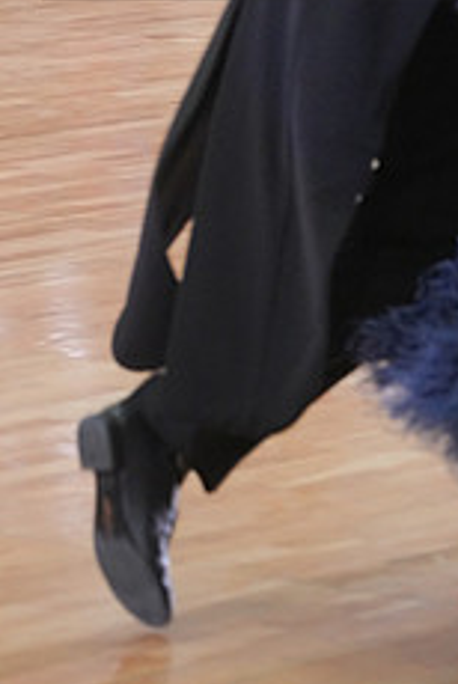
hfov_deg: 4.3
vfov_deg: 6.4
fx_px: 6088
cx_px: 454
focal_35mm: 320
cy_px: -98
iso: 3200
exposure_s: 1/200
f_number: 5.6
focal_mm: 127
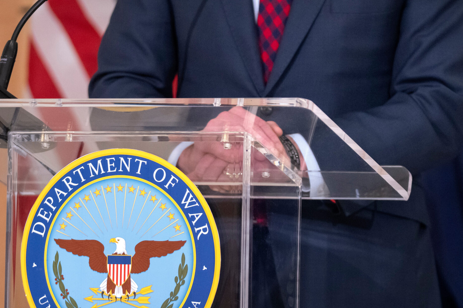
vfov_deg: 6.2
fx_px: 2842
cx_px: 208
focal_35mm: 221
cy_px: 173
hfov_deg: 9.3
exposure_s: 1/400
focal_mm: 106
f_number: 2.8
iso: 5000
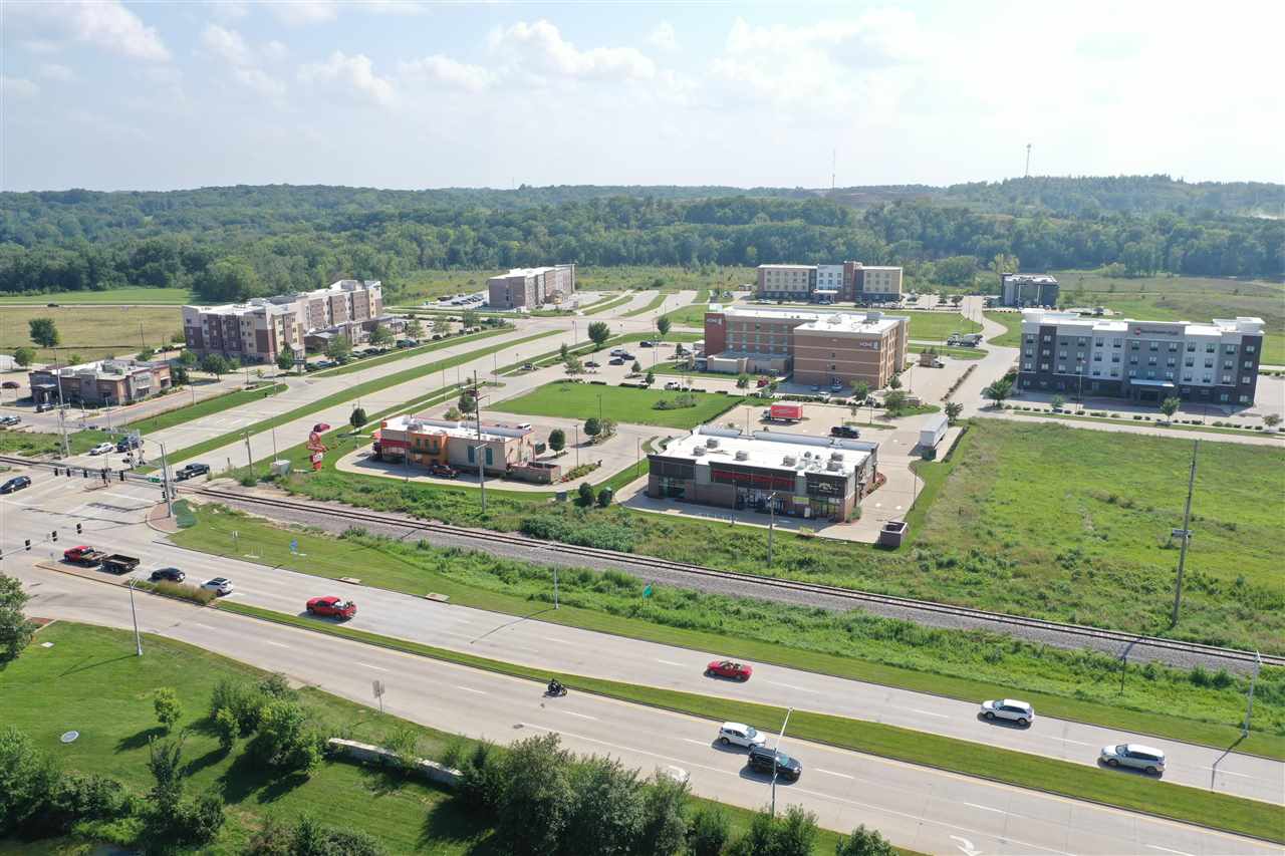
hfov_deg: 65.5
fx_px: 999
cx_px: 642
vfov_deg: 46.4
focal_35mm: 28
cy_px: 428
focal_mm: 10.26
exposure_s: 1/400
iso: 100
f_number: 5.6
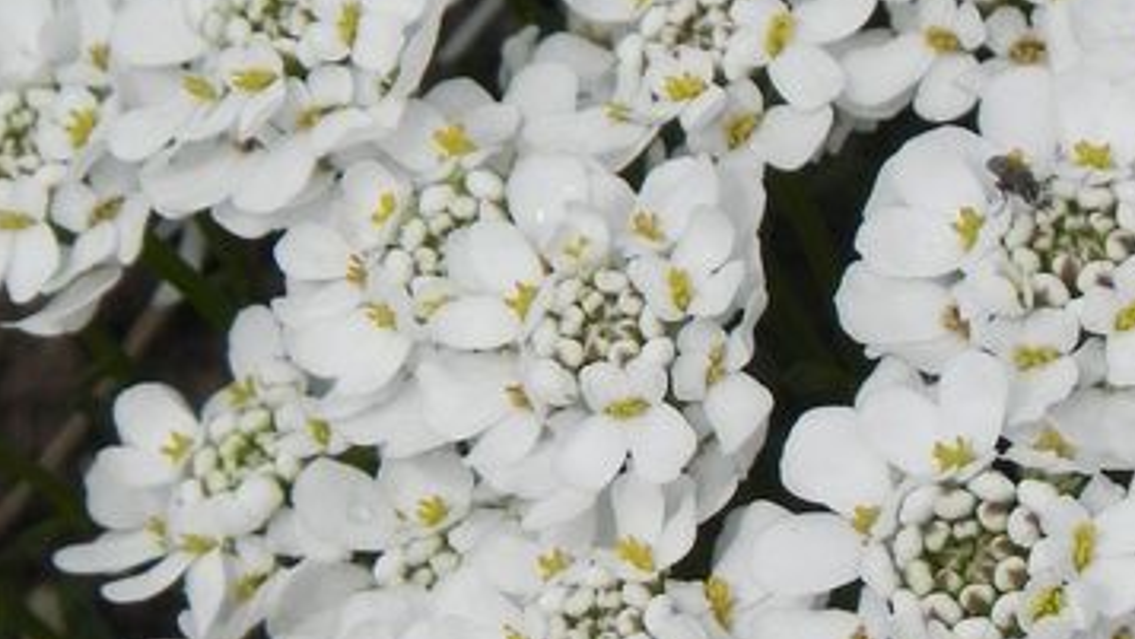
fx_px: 27694
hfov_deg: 2.3
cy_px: 178
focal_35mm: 920
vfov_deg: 1.3
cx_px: 283
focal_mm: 67.2
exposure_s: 1/1250
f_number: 5
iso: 160
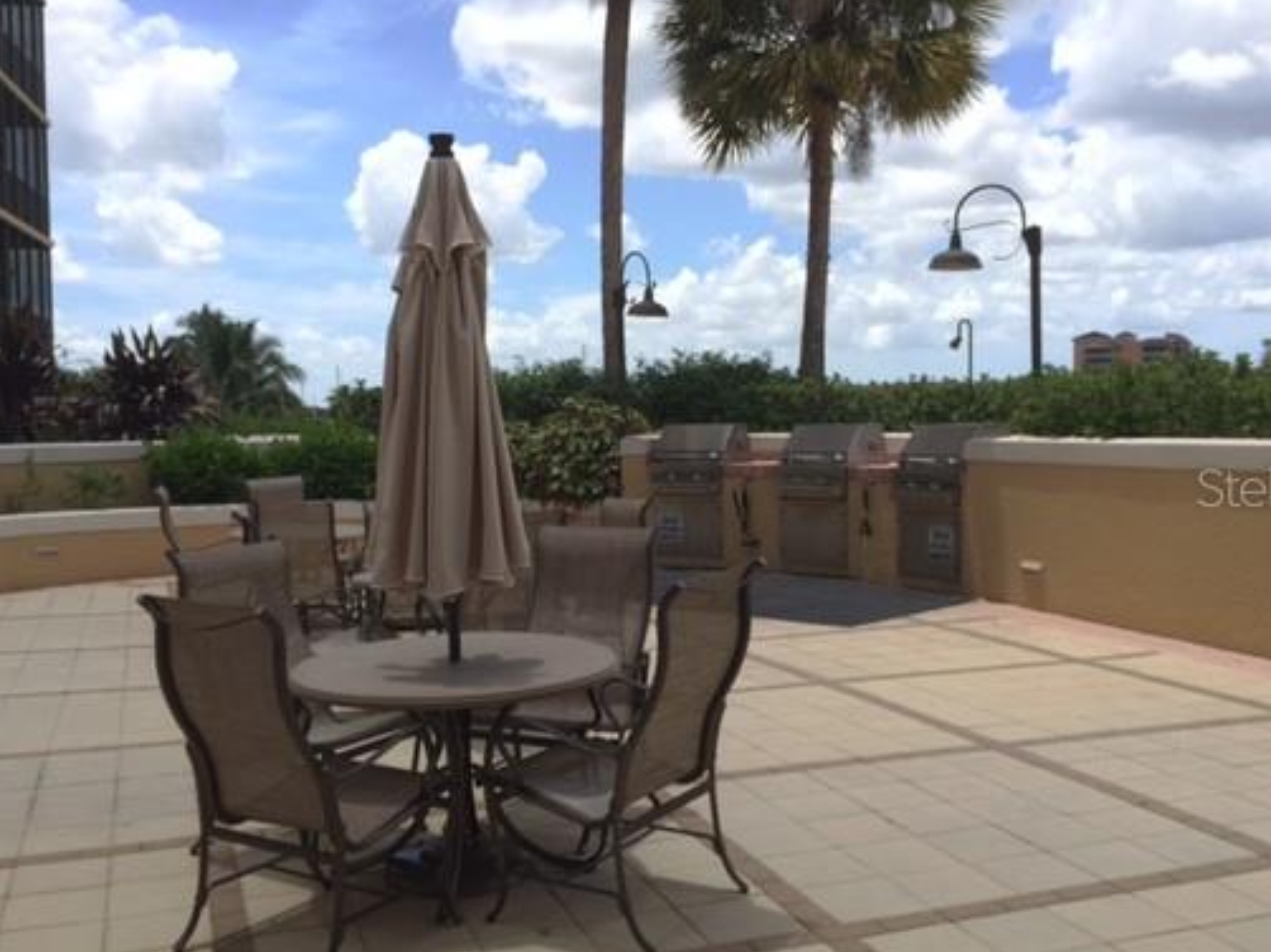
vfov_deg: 38.6
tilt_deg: +0.1
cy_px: 486
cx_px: 625
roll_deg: -0.4
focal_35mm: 37
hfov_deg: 50.2
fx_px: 1358
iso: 32
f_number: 2.2
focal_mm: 4.15
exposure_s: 1/807
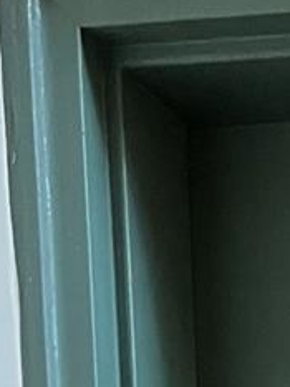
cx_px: 562
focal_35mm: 171
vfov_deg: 9.4
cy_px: 1130
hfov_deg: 8.3
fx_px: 1914
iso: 250
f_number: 1.5
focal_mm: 5.7
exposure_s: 1/60
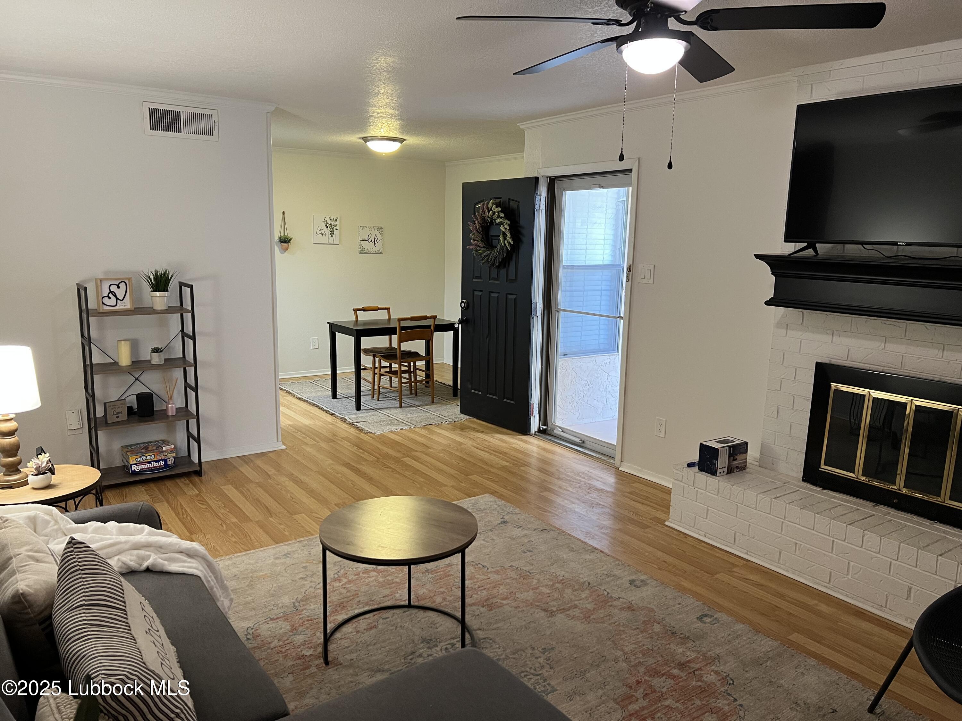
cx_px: 481
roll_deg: -1.2
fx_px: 723
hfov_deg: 67.3
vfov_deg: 53.1
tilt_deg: -11.0
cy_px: 360
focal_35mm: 26
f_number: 1.5
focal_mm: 5.7
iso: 160
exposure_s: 1/60
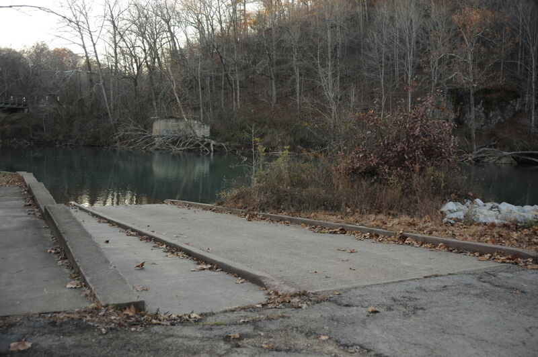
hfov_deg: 55.8
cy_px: 178
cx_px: 269
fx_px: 508
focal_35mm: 34
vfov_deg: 38.8
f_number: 5
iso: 200
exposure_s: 1/100
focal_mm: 34
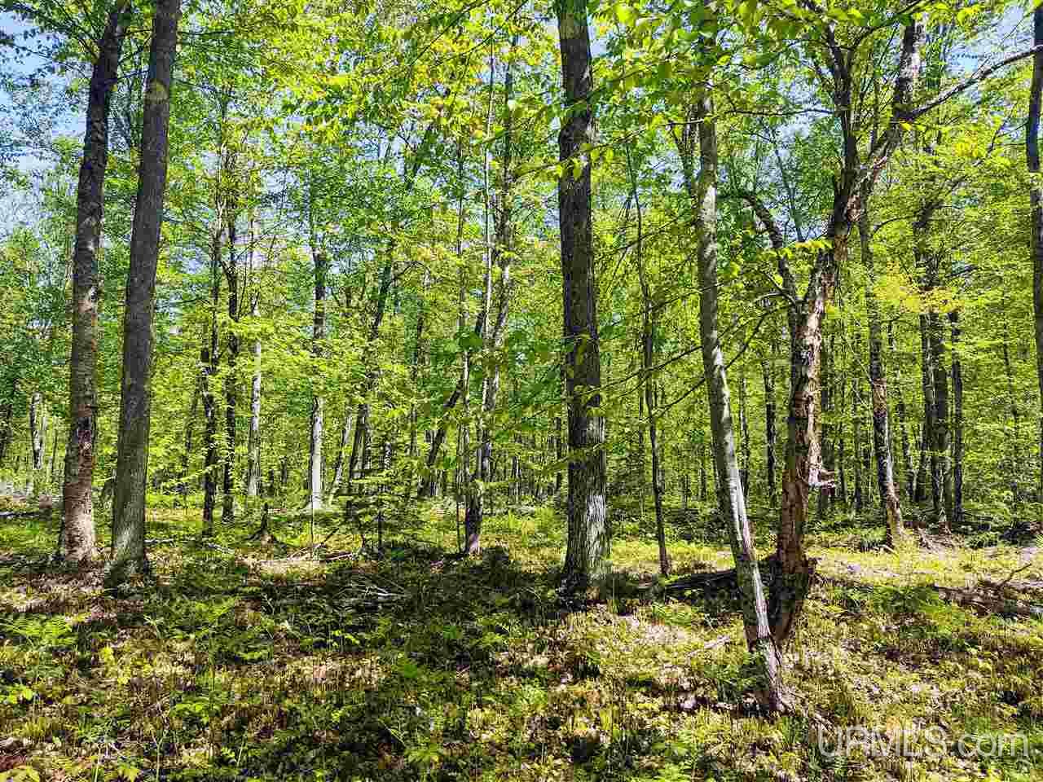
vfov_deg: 51.4
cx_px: 522
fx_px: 814
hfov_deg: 65.3
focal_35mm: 27
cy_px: 391
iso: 100
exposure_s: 1/1810
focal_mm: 4.75
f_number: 1.7
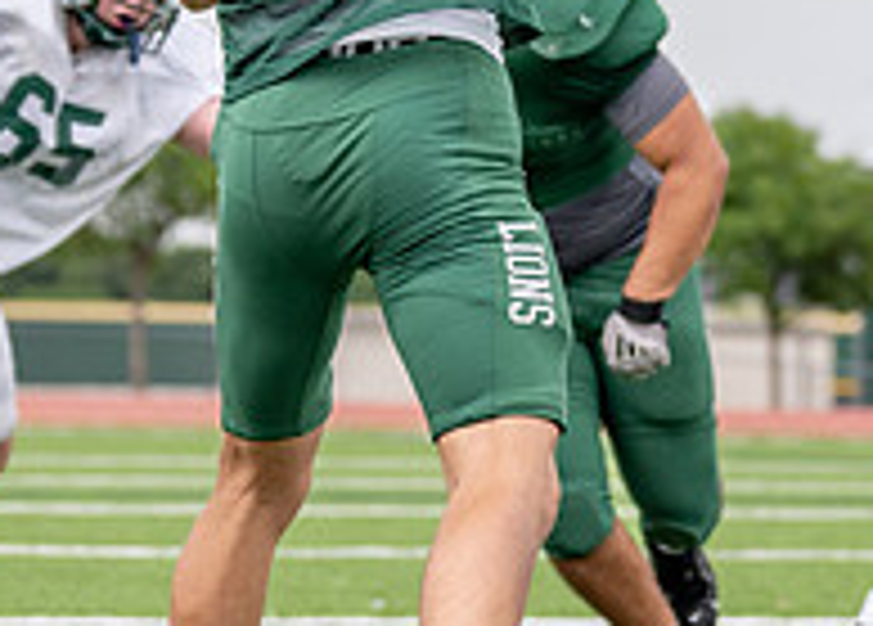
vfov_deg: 6.0
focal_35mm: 241
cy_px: -12
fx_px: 5982
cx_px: 515
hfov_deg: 8.3
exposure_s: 1/2500
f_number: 2.8
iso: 250
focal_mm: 70
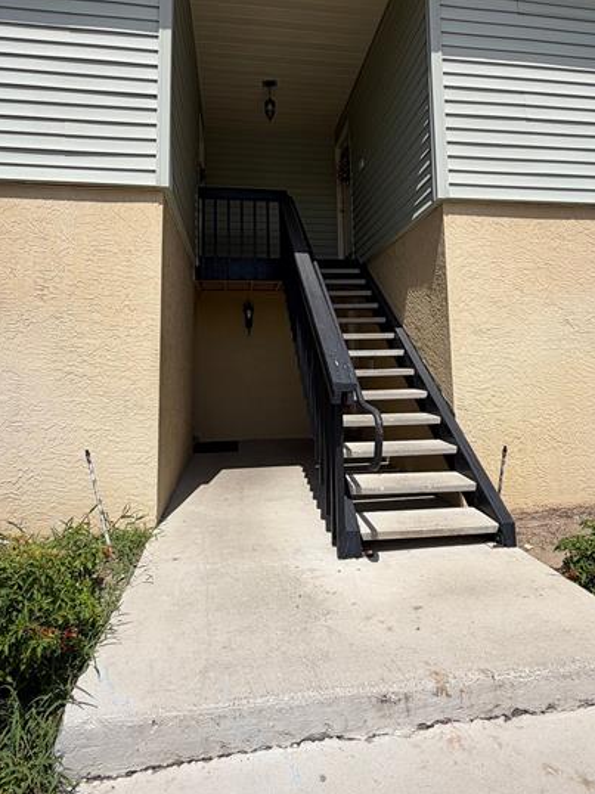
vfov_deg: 81.0
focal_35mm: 20
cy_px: 326
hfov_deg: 65.9
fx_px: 459
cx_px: 301
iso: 20
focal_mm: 2.22
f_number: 2.2
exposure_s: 1/1339
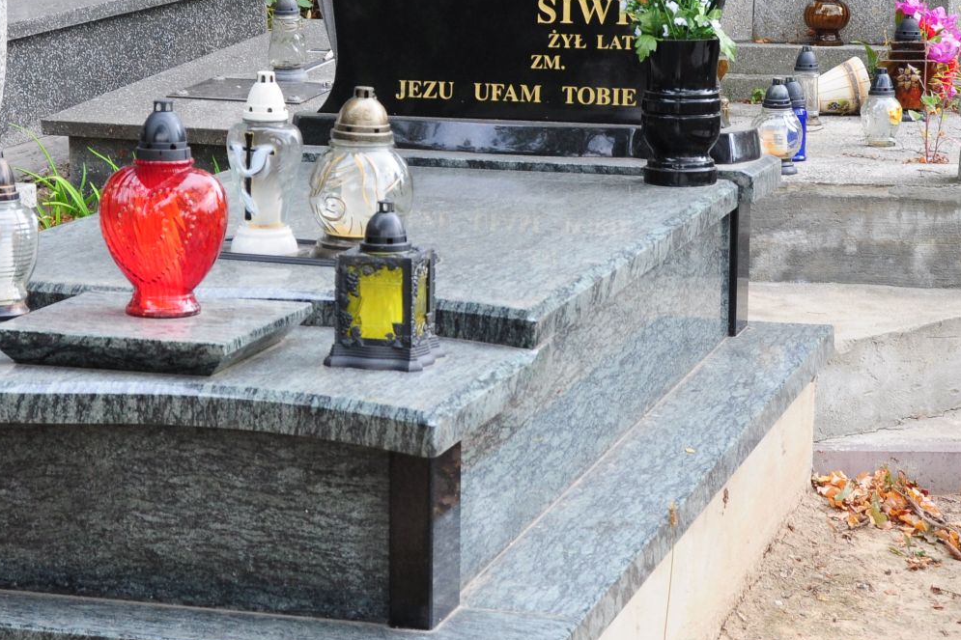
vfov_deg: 13.6
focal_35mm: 100
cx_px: 409
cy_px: 196
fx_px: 2671
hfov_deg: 20.4
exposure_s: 1/160
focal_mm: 31
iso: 400
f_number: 7.1
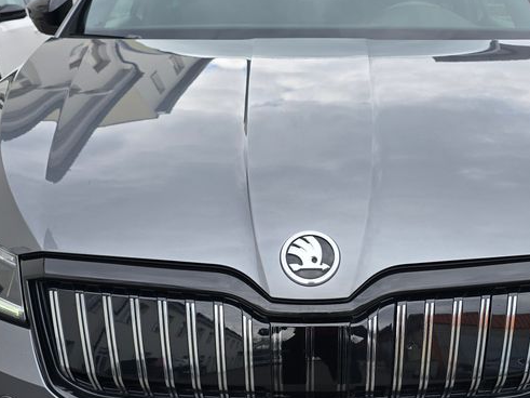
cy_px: 237
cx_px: 304
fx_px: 735
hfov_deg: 39.6
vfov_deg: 30.2
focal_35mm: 48
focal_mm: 6.3
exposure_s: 1/180
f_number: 1.7
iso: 12
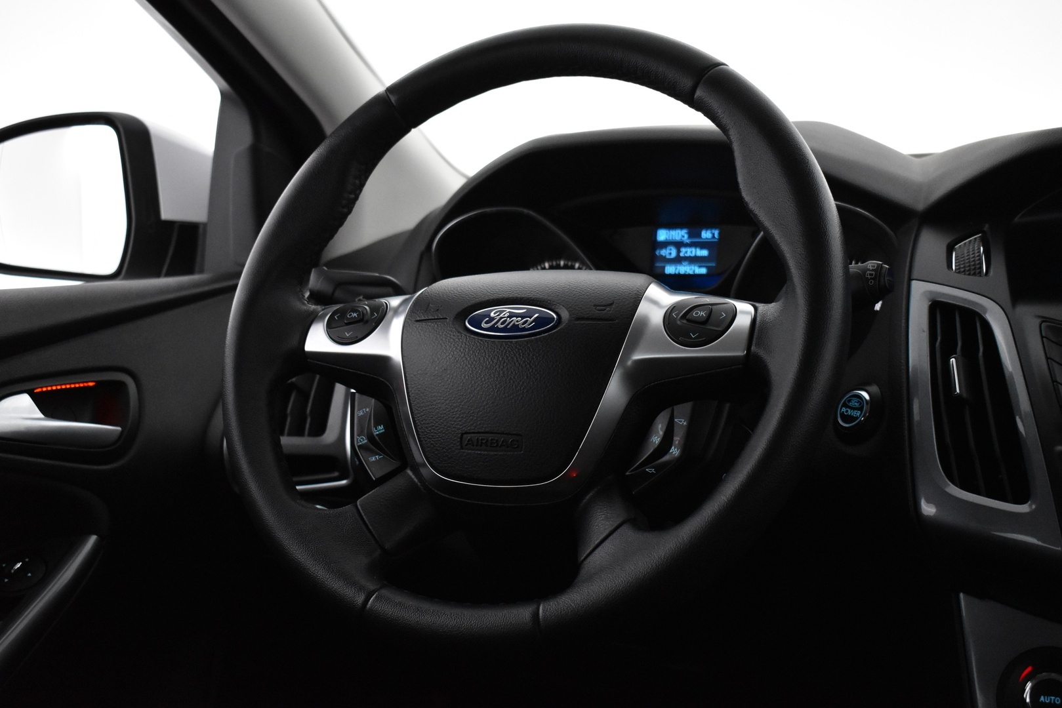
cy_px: 354
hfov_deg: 41.1
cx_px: 531
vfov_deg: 28.1
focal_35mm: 48
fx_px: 1416
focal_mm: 32
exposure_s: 1/80
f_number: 4.5
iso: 3200
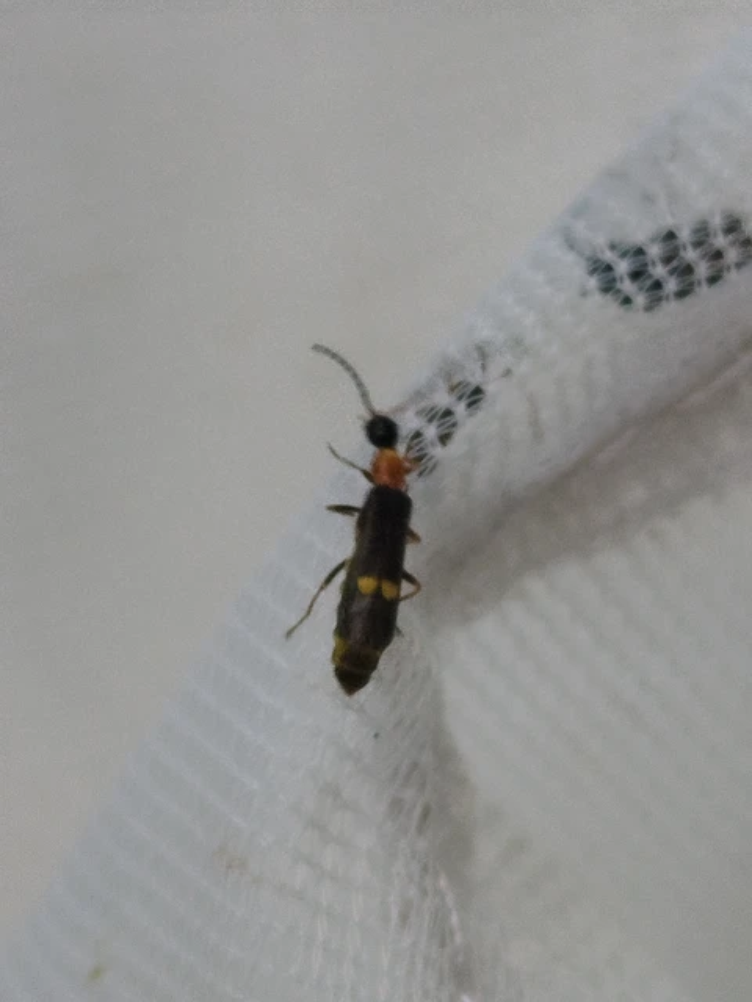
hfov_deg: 27.5
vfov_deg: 36.2
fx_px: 1535
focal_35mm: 53
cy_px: 501
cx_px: 376
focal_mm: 5.31
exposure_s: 1/262
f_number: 1.7
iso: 50
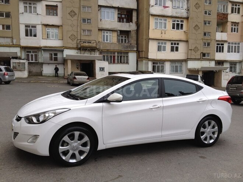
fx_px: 246
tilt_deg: -5.9
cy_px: 91
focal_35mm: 35
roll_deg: -1.5
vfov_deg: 40.7
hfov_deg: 52.6
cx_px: 122
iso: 50
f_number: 2.4
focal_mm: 4.28
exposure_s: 1/1042
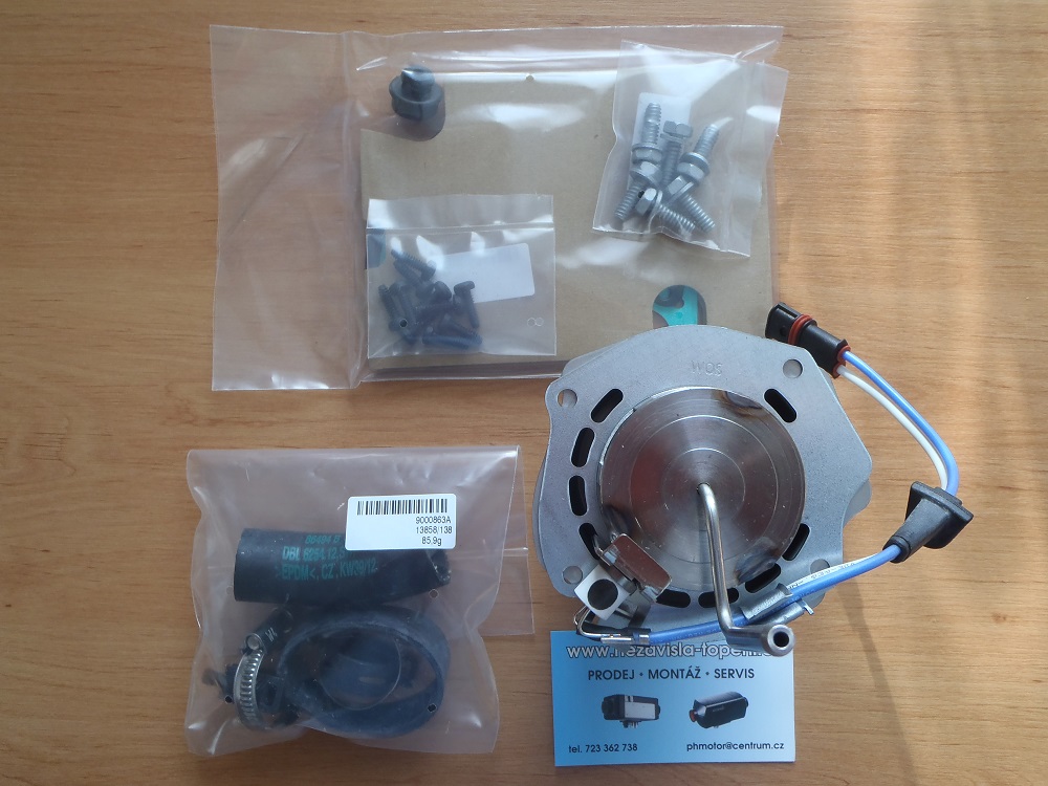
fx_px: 848
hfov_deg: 63.4
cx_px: 524
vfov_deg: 49.7
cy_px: 393
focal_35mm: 28
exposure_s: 1/30
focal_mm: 5
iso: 80
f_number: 3.5
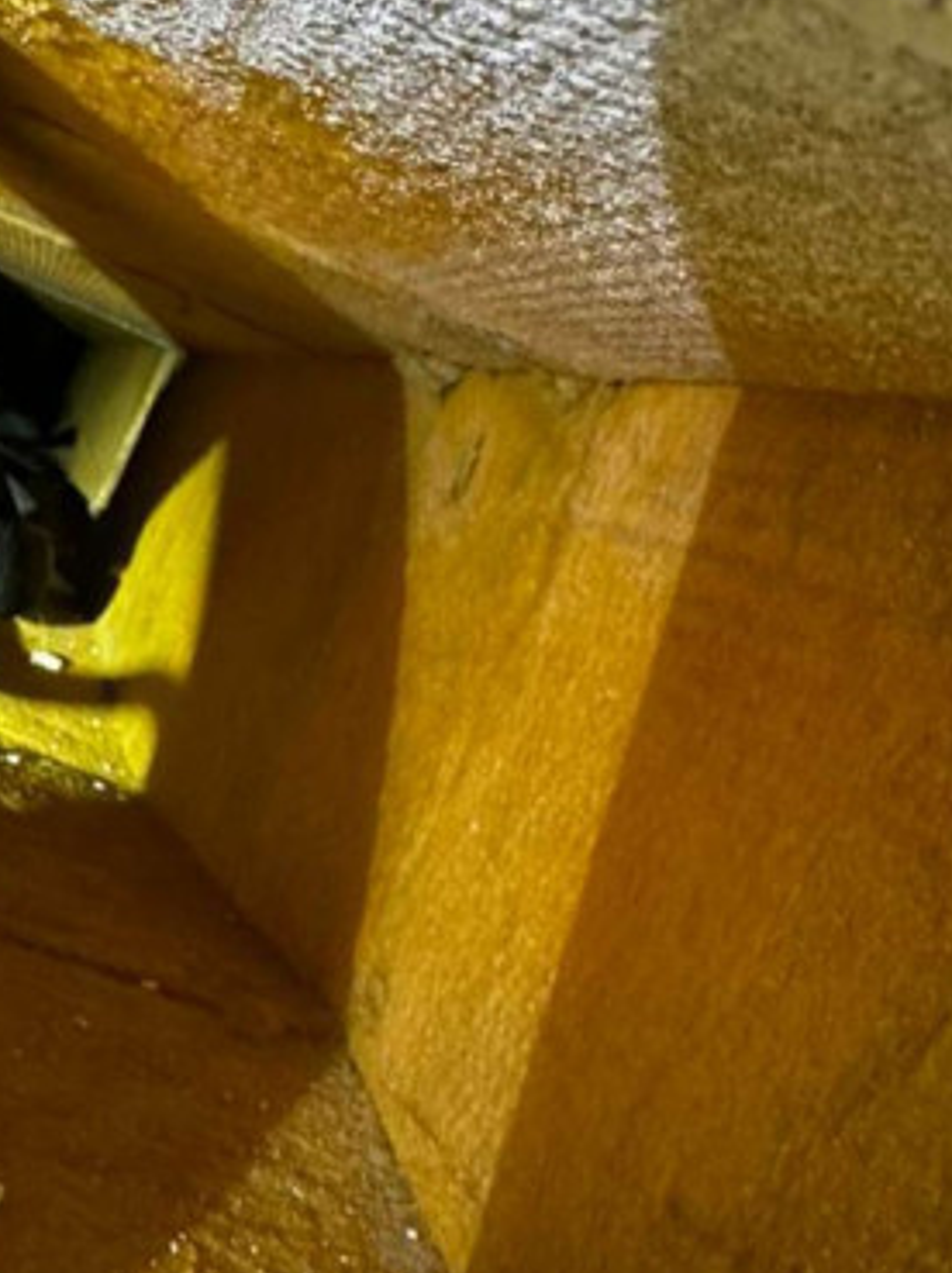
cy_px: 611
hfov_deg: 36.6
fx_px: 1433
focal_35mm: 39
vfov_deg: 47.9
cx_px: 364
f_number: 1.8
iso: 20
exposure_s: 1/3546
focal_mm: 4
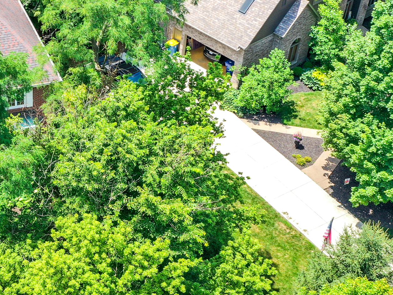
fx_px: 749
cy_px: 100
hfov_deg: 28.0
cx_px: 19
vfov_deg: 22.2
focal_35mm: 66
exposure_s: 1/240
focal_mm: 10.26
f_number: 5
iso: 100
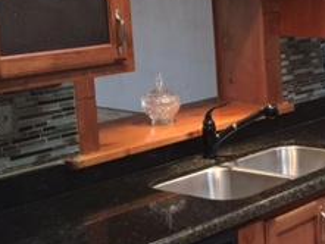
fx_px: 789
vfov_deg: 17.6
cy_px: 119
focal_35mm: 84
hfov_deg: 21.2
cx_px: 415
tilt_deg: -11.2
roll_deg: +0.6
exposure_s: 1/30
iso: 100
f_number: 2.2
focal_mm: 4.15
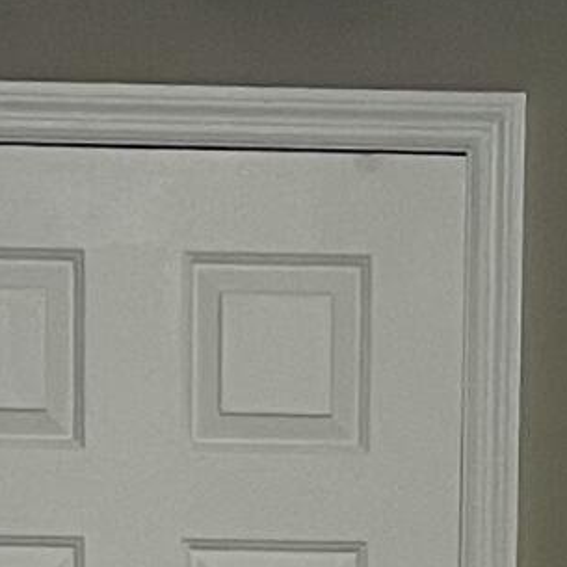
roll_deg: -1.2
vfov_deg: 7.4
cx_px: 331
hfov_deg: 8.1
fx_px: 4021
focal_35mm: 217
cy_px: 1457
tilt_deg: -11.5
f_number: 1.6
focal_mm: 5.1
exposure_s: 1/60
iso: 160
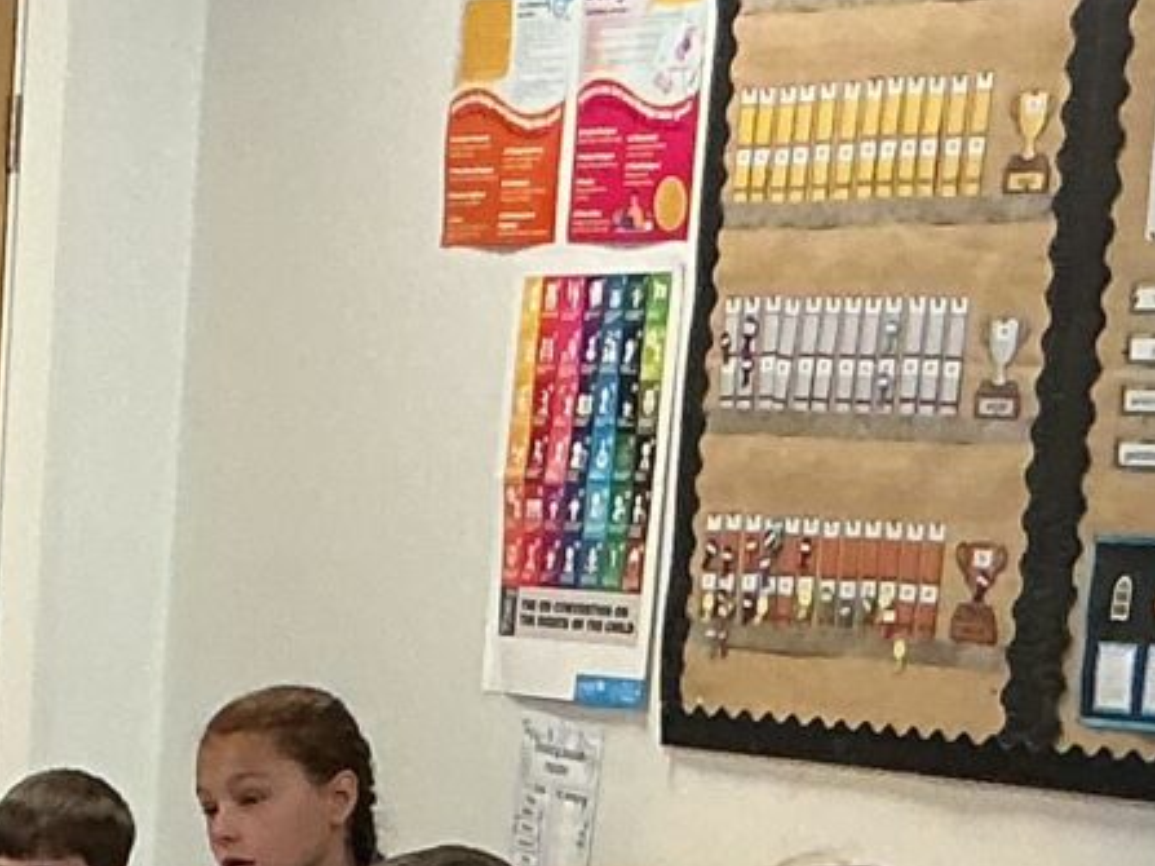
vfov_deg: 8.5
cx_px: -677
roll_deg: -0.4
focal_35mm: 166
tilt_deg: -13.0
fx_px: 5537
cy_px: 1631
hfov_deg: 11.3
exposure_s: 1/60
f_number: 1.8
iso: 100
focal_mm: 3
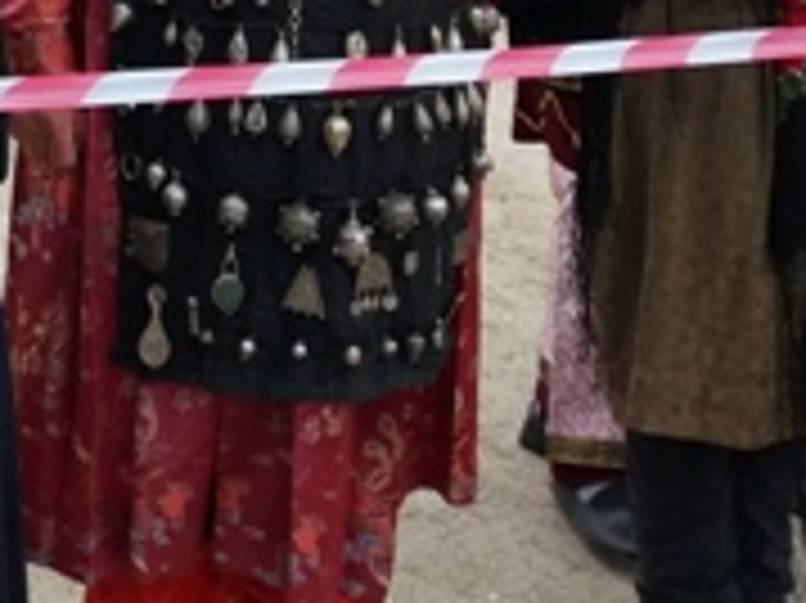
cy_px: -310
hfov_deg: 18.0
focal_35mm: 100
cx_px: -324
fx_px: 2327
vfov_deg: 13.8
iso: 64
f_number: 1.9
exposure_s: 1/434
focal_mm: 3.7
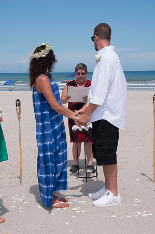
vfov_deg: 29.9
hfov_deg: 20.1
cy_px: 117
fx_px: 437
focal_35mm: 68
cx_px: 78
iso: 100
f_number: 13
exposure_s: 1/250
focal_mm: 45
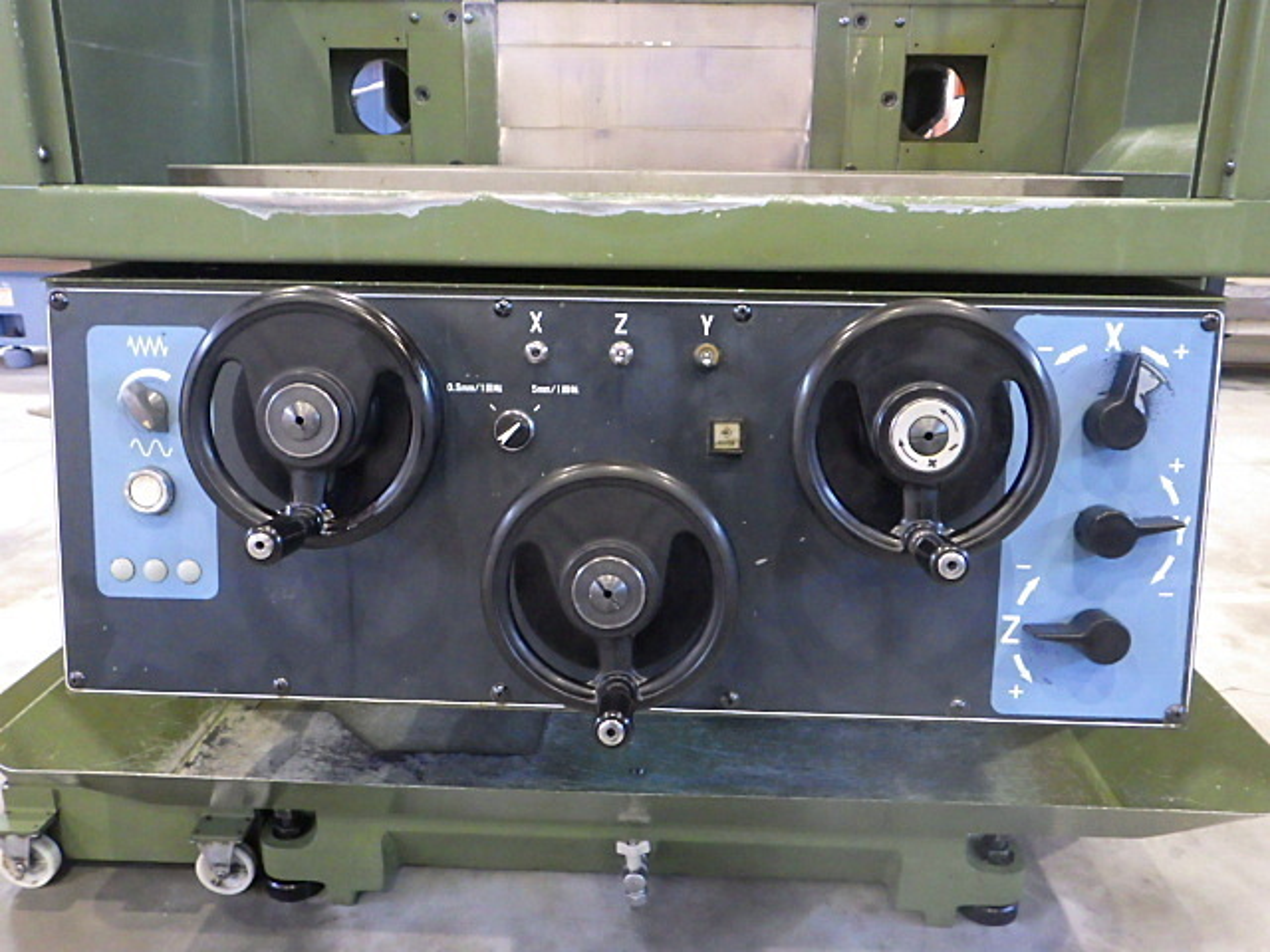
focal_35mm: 28
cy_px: 476
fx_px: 1027
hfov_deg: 63.4
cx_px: 635
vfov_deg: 49.7
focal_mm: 5
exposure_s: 1/30
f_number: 3.5
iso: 1600
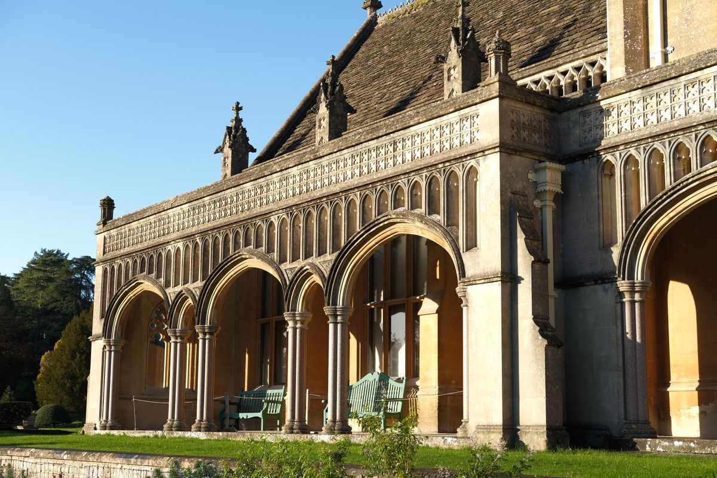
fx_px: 1056
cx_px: 358
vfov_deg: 25.5
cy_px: 239
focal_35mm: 53
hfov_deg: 37.5
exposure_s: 1/200
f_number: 5.6
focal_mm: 35
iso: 125
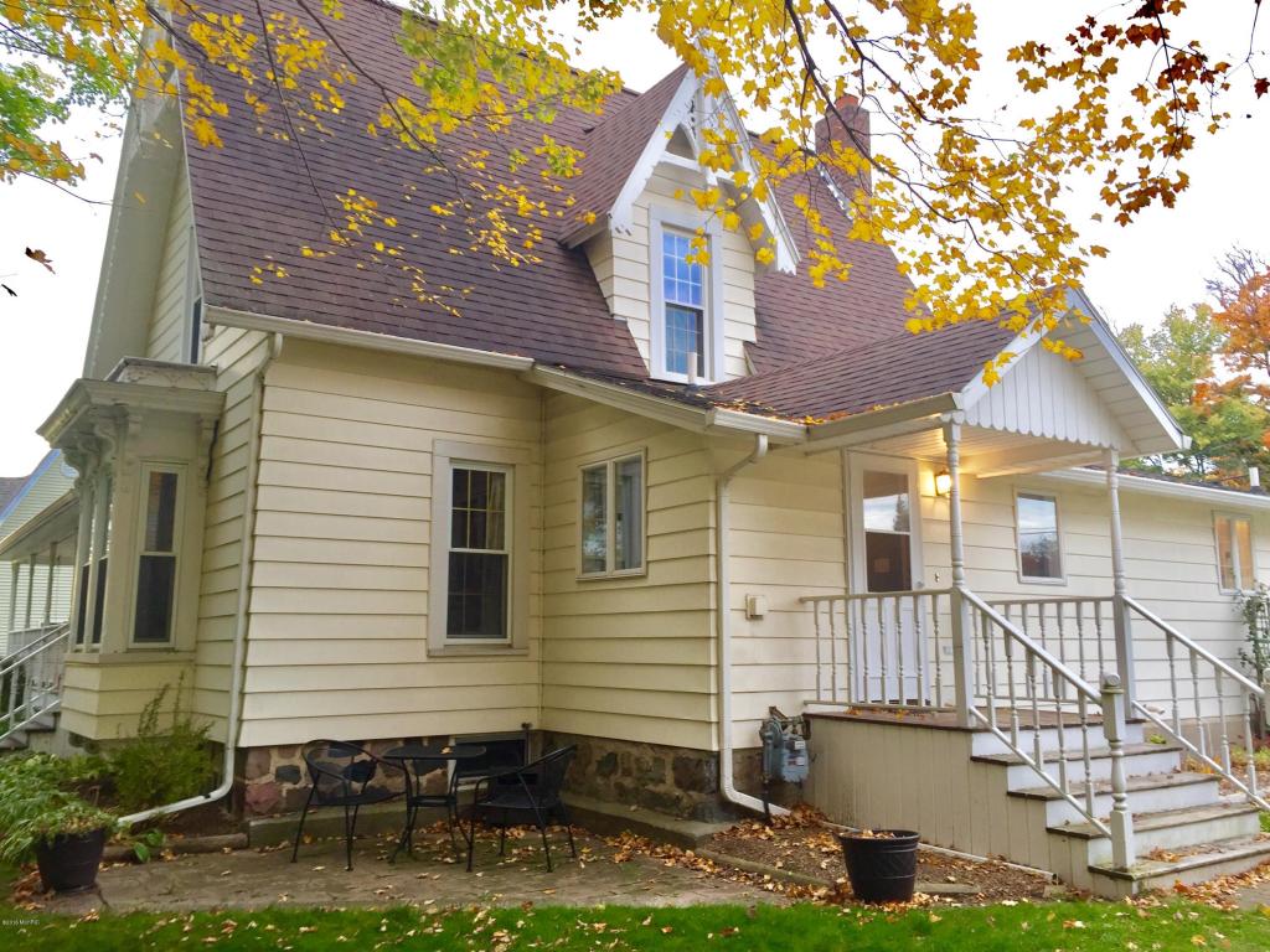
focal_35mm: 29
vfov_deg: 48.2
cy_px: 476
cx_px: 635
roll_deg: -0.1
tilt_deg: +9.8
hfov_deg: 61.7
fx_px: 1064
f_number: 2.2
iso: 32
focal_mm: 4.15
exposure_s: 1/40
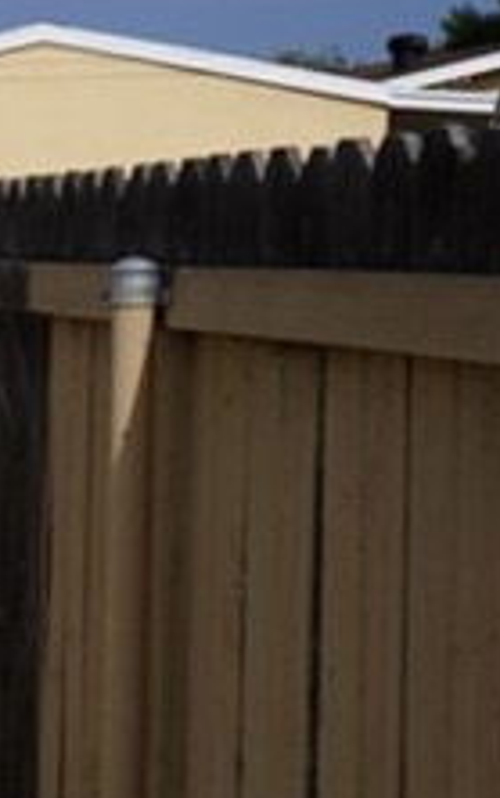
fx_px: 2461
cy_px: 381
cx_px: -1299
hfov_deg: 8.3
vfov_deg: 18.4
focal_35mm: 113
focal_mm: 16
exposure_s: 1/1600
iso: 100
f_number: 5
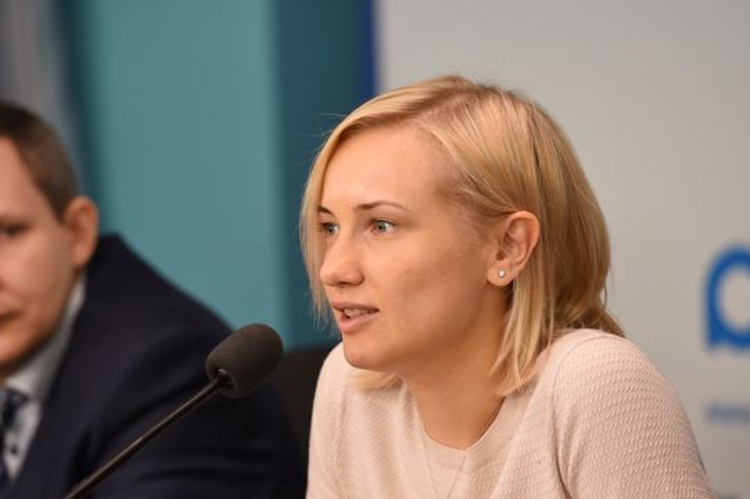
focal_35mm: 259
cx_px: 274
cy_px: 276
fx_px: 5392
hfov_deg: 8.0
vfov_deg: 5.3
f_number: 4
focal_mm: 200
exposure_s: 1/320
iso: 2500
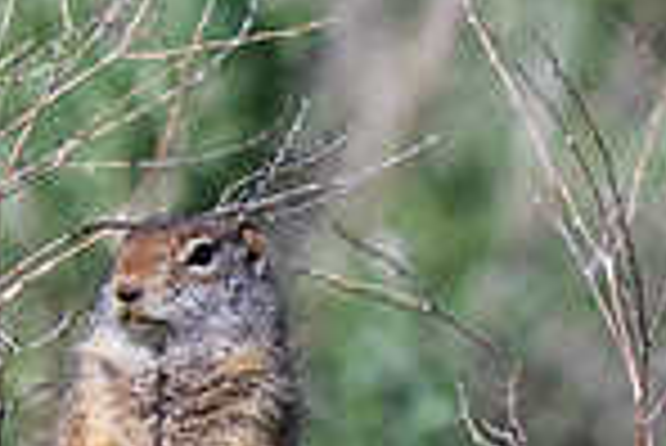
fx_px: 75923
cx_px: 164
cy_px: 26
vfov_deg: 0.3
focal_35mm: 4100
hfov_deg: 0.5
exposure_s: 1/1600
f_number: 10
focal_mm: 600
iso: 640
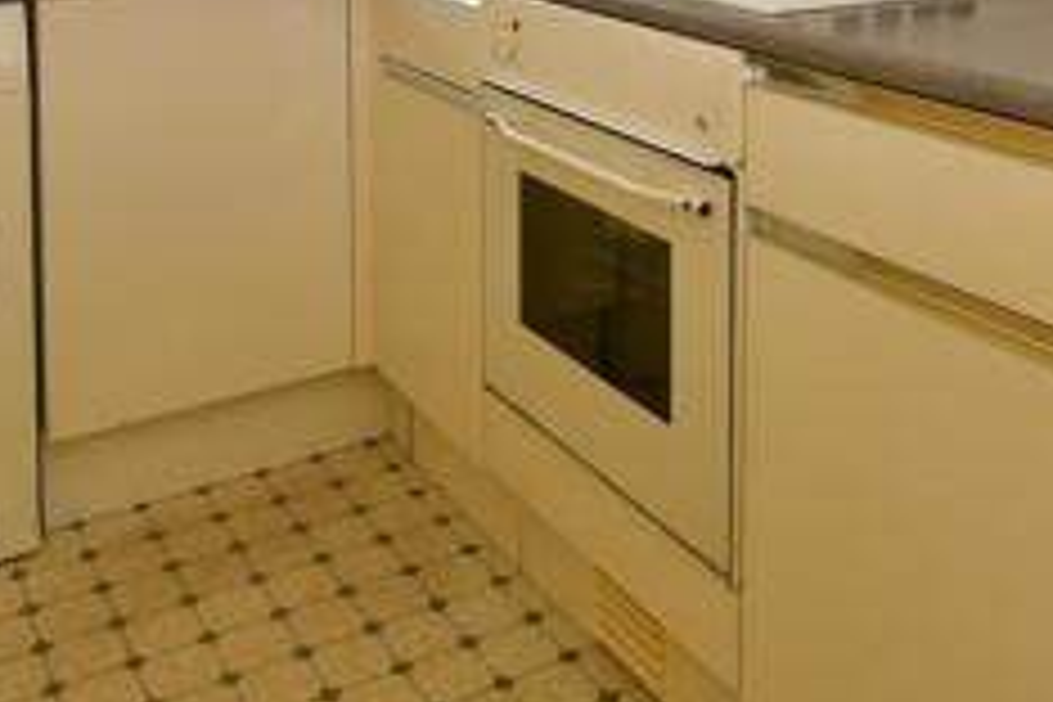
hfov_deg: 46.2
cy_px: -173
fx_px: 1228
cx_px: 630
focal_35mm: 42
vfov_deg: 27.4
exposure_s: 1/10
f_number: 7.1
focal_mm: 10
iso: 250
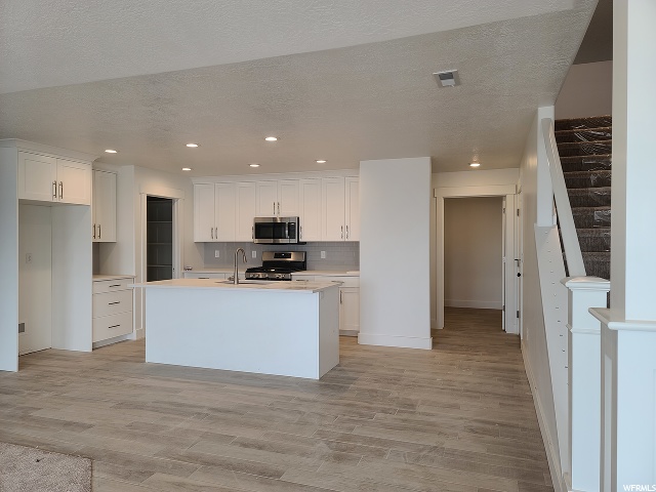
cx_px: 328
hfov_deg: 69.4
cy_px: 246
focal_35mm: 25
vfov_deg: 54.9
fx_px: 474
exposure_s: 1/59
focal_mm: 7
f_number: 1.8
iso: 40
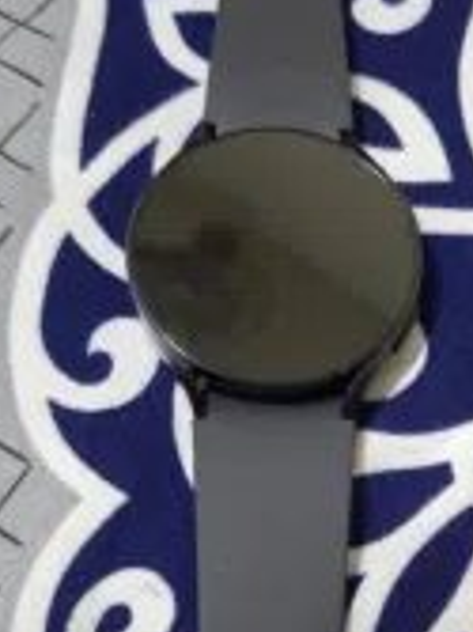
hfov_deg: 25.9
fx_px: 1003
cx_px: 405
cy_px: 420
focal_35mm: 55
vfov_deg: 34.6
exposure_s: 1/33
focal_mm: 5.54
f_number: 1.8
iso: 250
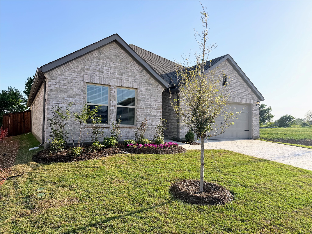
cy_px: 117
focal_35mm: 24
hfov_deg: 71.6
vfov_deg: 56.8
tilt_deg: +2.3
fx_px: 216
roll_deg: -0.2
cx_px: 156
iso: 100
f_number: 1.78
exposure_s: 1/3953
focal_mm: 6.76
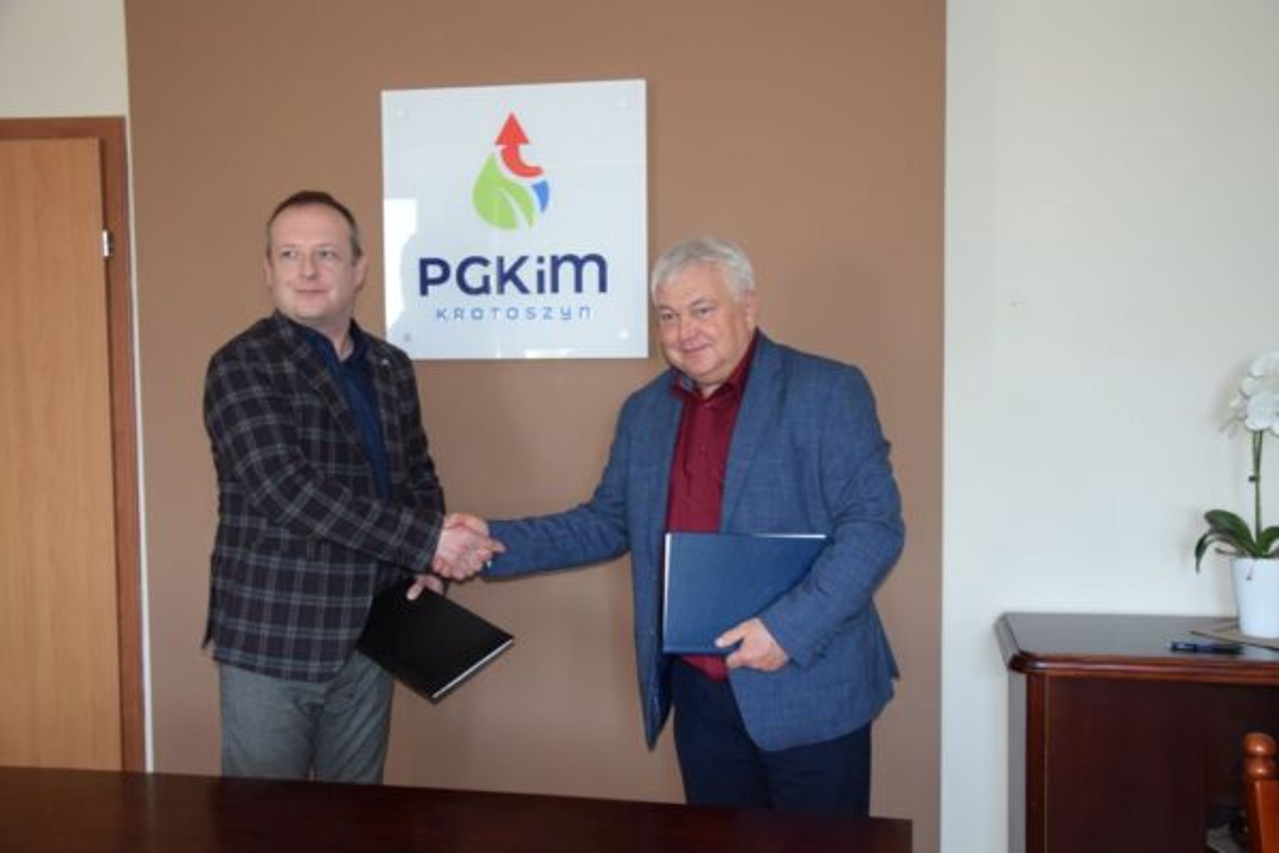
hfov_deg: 51.3
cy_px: 426
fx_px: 1332
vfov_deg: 35.5
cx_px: 640
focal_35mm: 38
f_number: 5
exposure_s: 1/100
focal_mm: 25
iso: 800
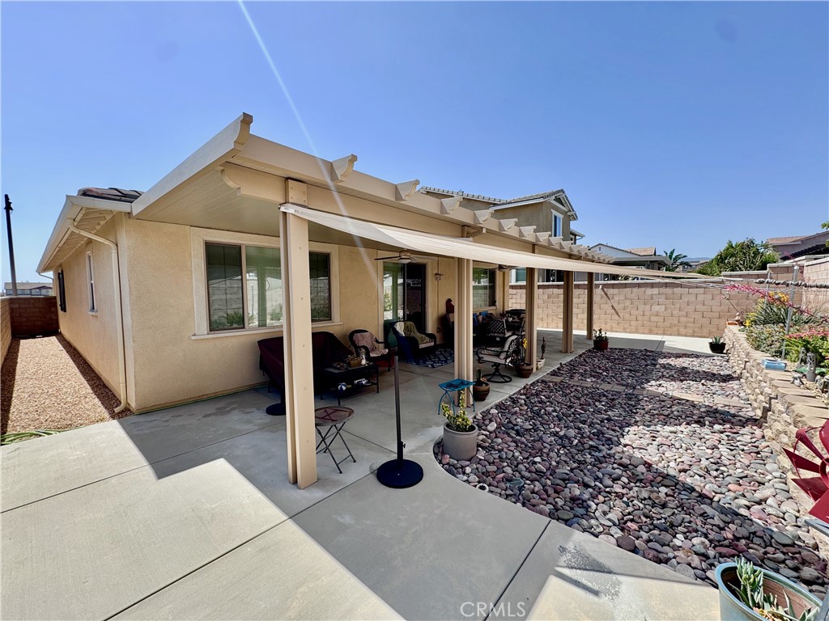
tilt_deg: -3.0
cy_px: 310
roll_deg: +0.1
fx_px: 335
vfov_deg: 85.7
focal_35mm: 14
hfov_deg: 102.1
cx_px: 414
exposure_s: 1/646
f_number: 2.2
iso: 50
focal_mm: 2.22
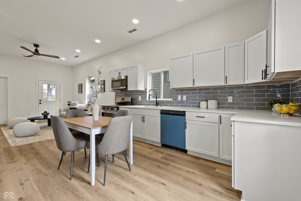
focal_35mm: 16
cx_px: 150
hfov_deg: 96.7
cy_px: 100
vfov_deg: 73.7
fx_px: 134
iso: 500
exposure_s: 1/6
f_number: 9
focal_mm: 16
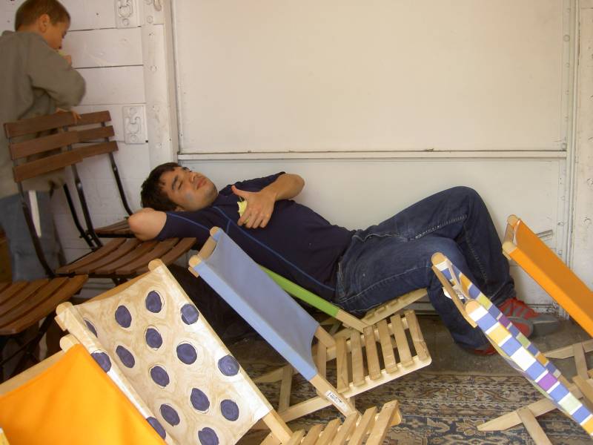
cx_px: 296
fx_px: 668
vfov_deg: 36.8
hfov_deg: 47.9
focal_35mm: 39
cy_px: 222
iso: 100
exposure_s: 1/40
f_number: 2.8
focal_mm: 8
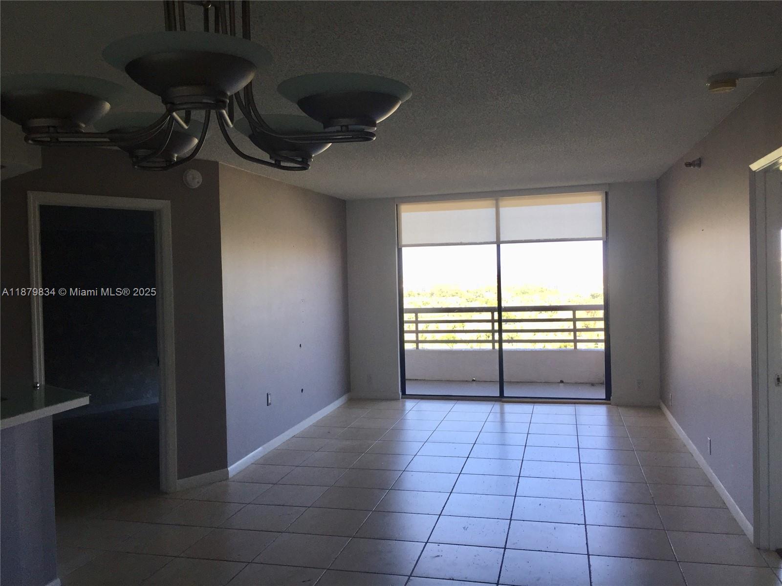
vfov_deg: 48.2
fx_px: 655
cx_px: 391
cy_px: 293
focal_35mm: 29
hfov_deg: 61.7
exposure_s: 1/120
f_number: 2.2
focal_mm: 4.15
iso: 50
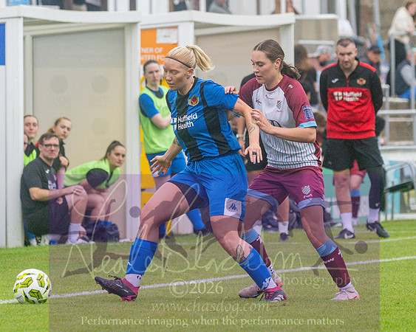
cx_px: 321
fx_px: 6143
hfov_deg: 3.9
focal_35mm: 499
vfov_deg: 3.1
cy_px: 160
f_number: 4
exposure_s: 1/1000
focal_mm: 180
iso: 500
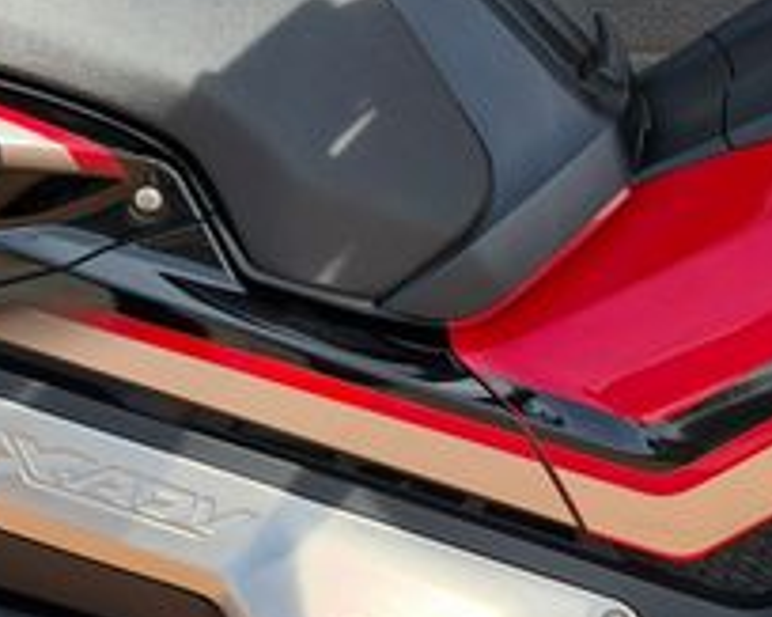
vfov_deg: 10.5
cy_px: 341
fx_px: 3357
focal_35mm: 147
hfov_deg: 13.1
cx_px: 553
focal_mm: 6.76
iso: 100
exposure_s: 1/1133
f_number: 1.78
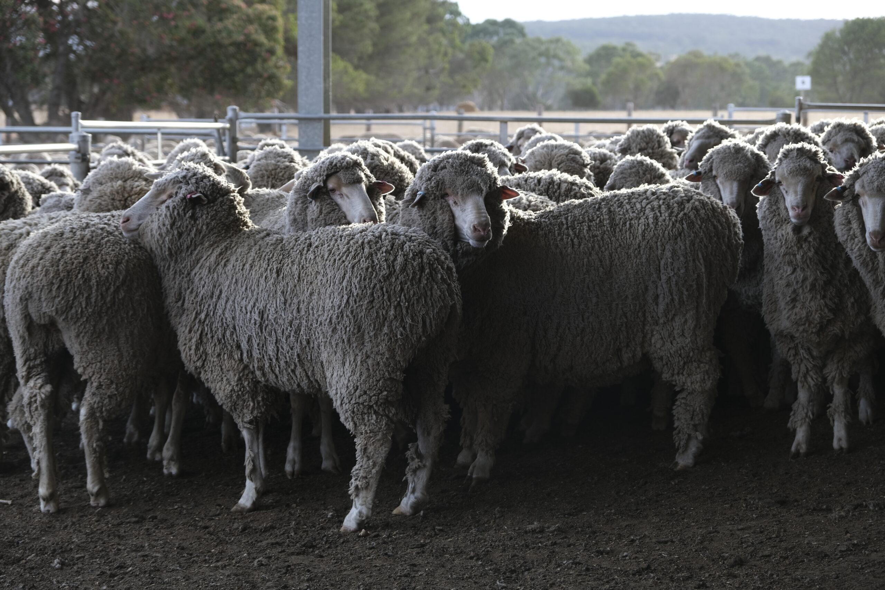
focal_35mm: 83
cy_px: 295
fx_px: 2040
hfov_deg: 24.5
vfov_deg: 16.5
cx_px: 442
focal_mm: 55
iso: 160
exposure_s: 1/120
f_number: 4.5
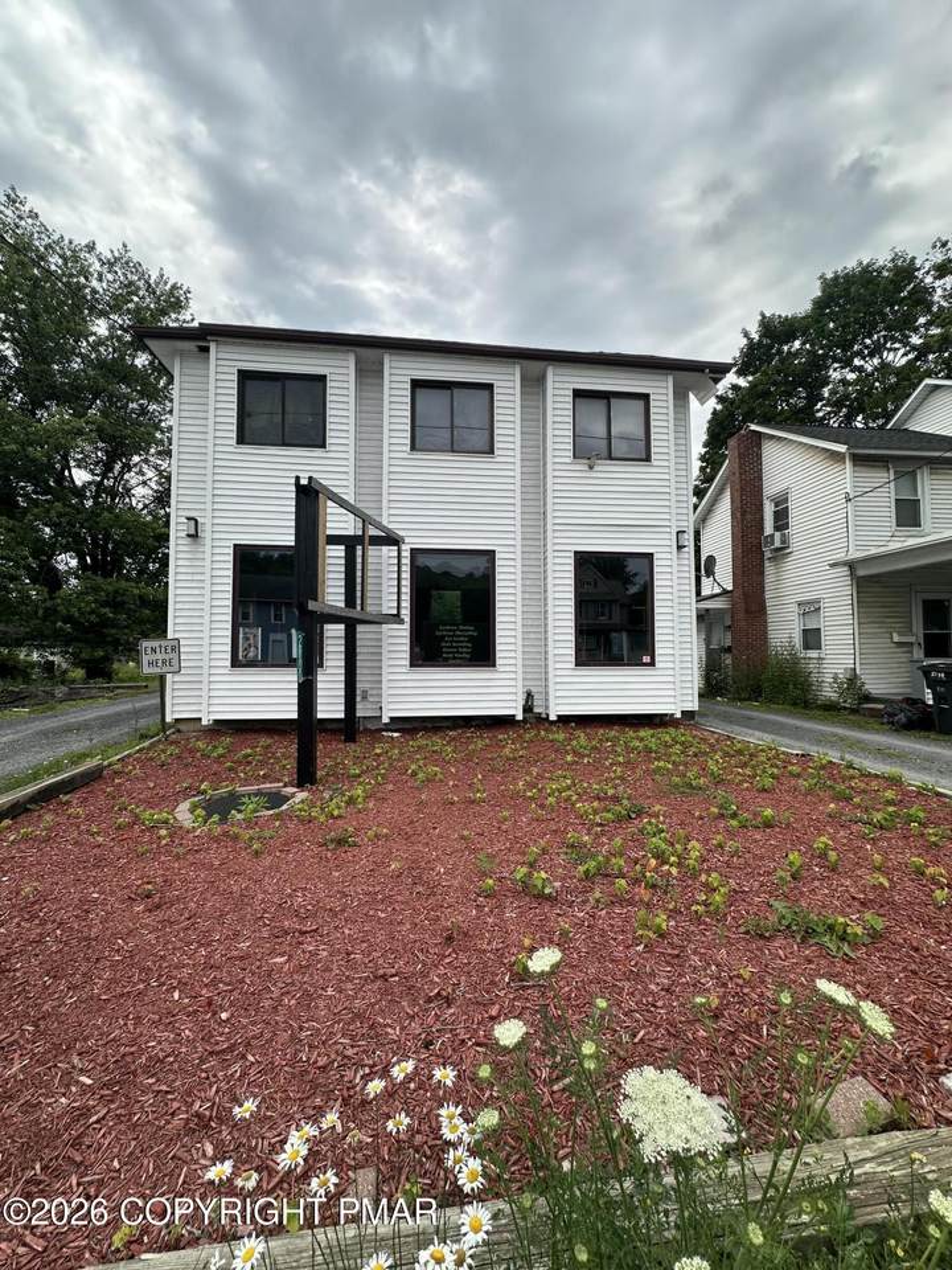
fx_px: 513
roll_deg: -1.9
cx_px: 476
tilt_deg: +2.1
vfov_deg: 102.1
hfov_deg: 85.7
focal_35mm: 14
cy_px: 635
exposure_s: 1/1135
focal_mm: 2.22
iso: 40
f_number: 2.2
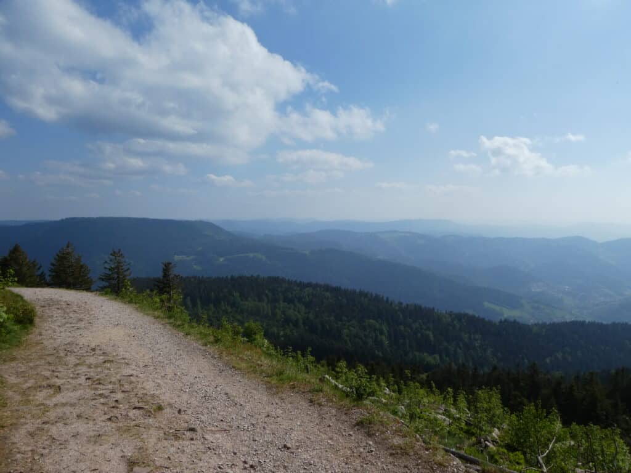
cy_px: 236
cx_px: 316
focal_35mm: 24
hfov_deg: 71.6
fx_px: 437
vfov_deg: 56.8
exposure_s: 1/800
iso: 80
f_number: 5
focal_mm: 4.3
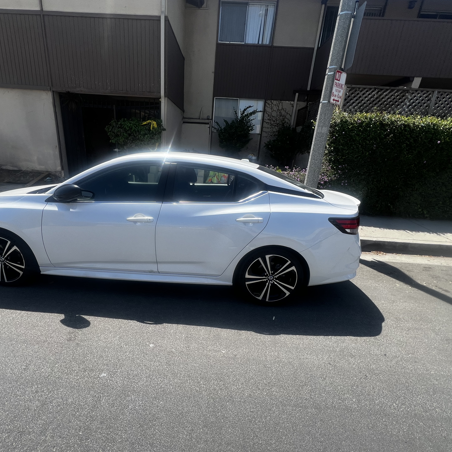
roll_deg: -3.4
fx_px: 236
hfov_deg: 87.1
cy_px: 233
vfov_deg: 87.4
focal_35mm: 16
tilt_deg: -19.6
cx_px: 203
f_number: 1.8
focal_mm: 1.57
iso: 32
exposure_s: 1/1233
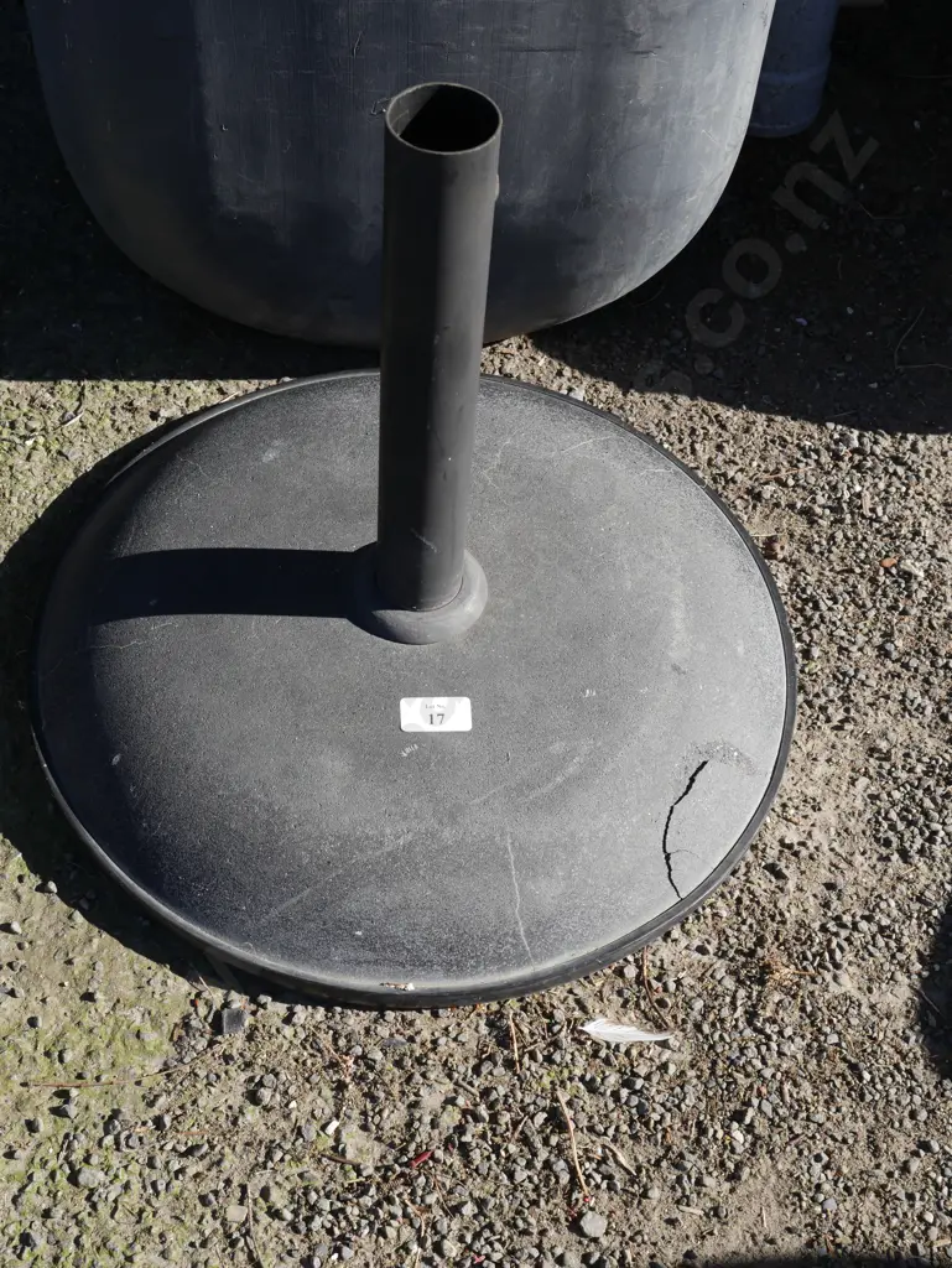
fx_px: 1612
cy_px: 634
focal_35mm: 44
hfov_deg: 32.9
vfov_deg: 42.9
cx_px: 476
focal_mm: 22
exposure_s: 1/250
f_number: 8
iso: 200
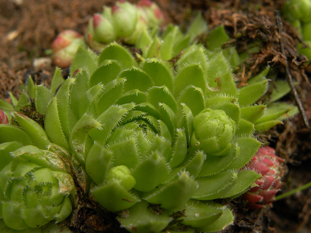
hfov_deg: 33.2
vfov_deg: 25.2
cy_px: 116
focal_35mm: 58
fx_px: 521
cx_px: 156
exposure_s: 1/320
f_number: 4
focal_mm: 10.3
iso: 100
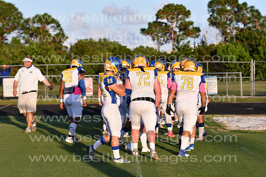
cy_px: 88
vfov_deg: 10.8
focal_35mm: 128
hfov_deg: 16.1
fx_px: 942
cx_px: 133
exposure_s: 1/4000
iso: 400
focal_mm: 85
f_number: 4
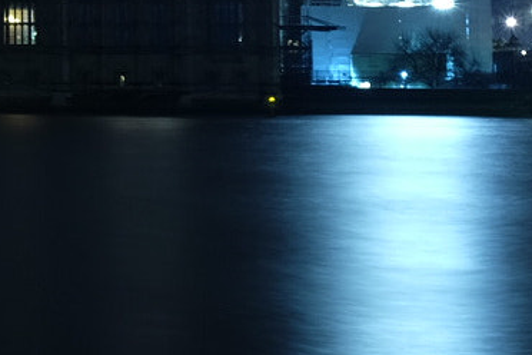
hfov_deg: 11.6
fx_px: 2290
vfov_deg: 8.7
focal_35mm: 155
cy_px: -171
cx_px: -593
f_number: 13
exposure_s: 30
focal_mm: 24.3
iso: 100
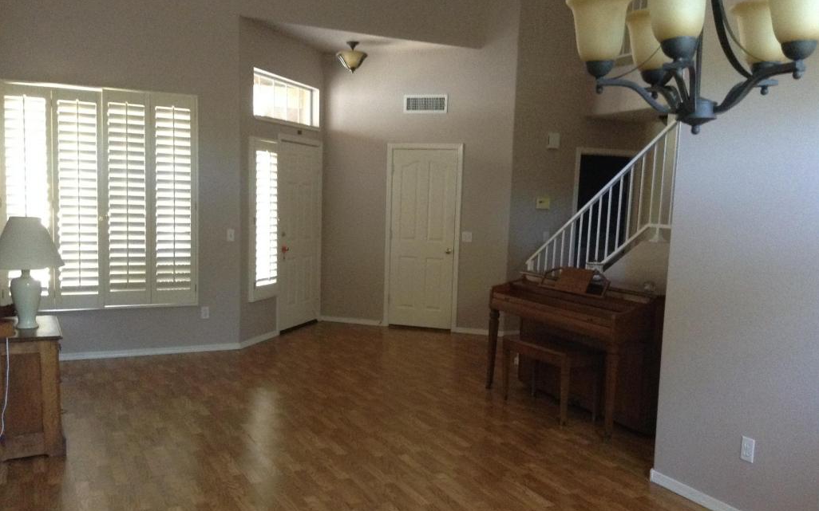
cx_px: 410
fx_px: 781
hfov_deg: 55.3
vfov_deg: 36.2
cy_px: 278
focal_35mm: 35
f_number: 2.4
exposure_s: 1/15
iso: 250
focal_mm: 3.3
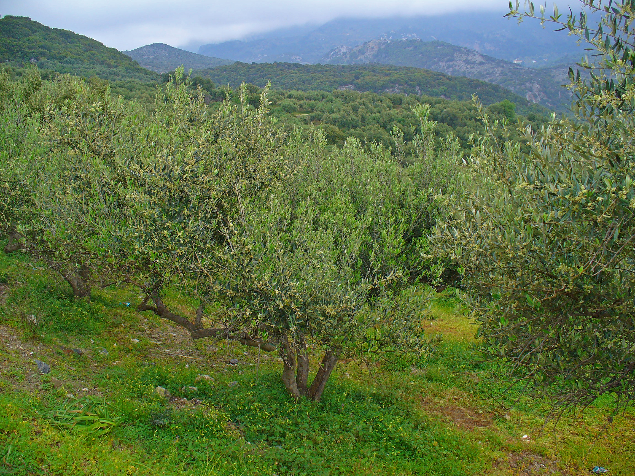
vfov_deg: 38.7
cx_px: 318
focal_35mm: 37
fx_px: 679
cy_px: 238
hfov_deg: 50.1
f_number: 2.8
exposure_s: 1/160
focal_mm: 6.1
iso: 64
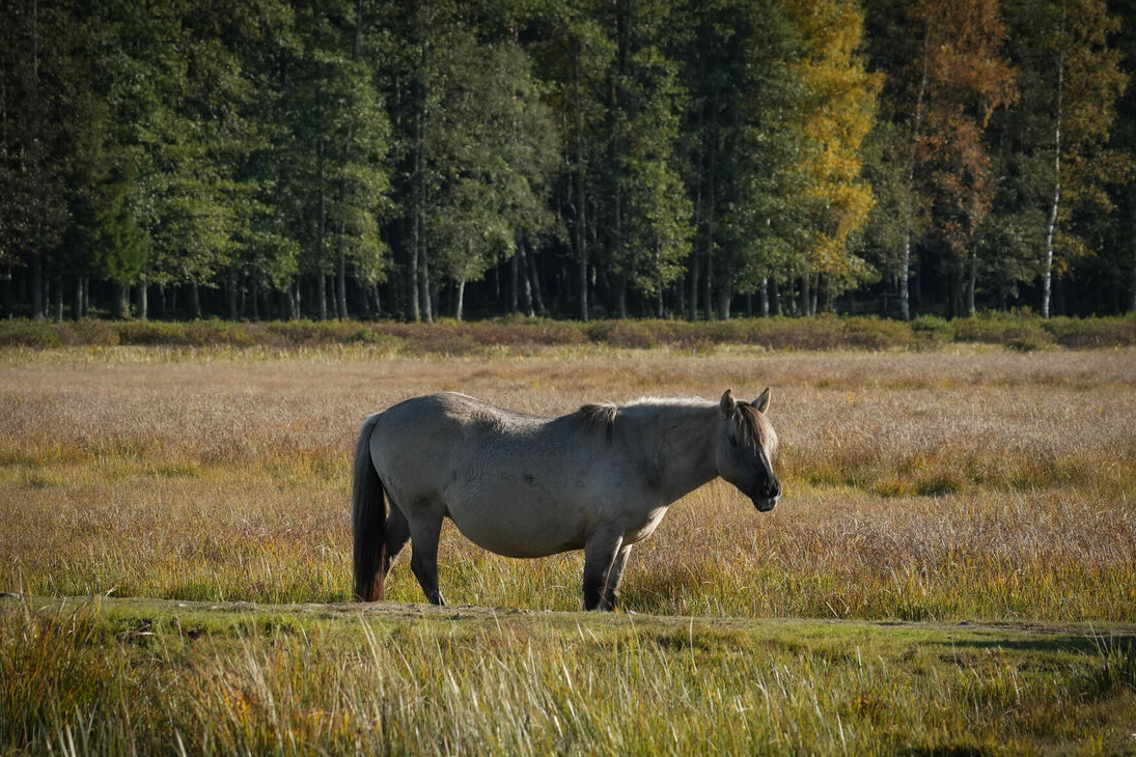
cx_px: 571
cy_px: 394
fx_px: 10476
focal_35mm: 332
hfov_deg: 6.2
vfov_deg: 4.1
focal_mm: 202
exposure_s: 1/640
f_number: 10
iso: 640
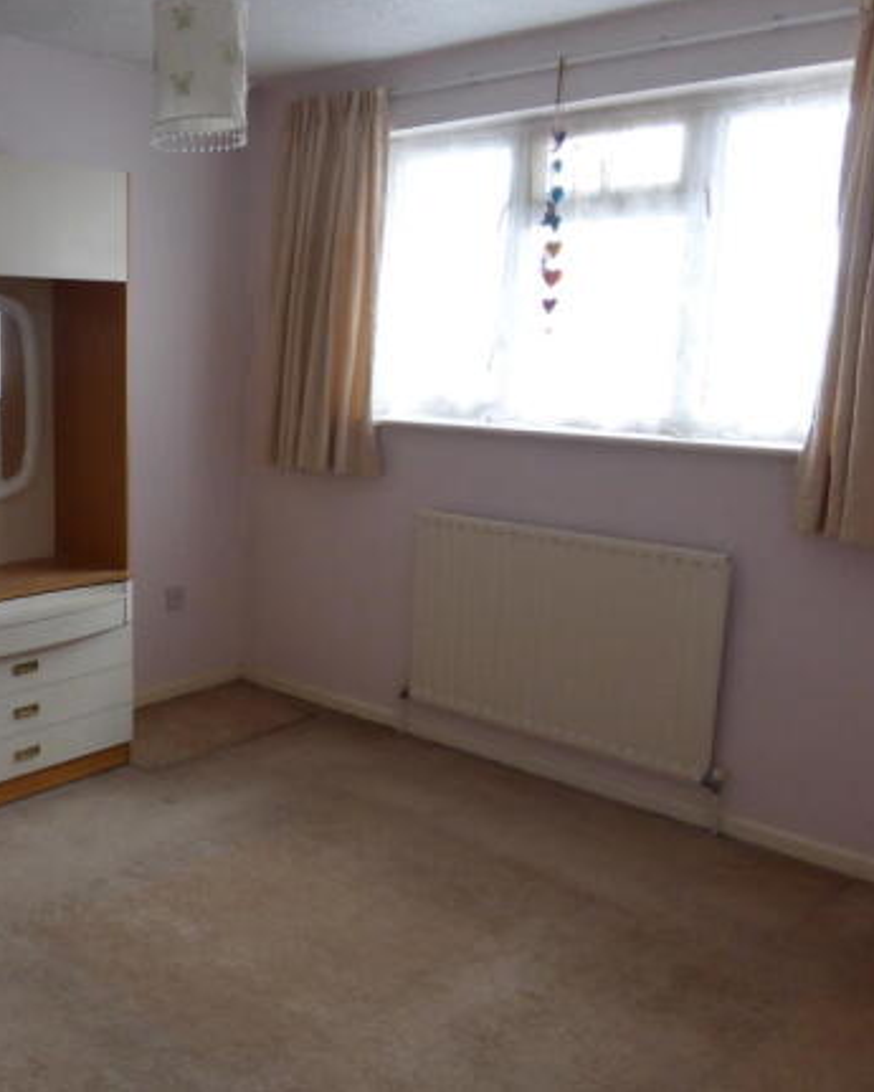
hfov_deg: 42.3
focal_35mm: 33
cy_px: 543
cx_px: 158
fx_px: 1067
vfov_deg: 54.2
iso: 200
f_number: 3.3
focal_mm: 4.3
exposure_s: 1/60
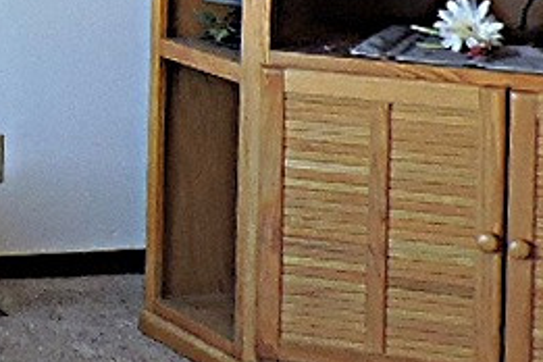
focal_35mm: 153
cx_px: -406
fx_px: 2308
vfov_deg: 8.6
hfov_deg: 12.4
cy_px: -281
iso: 140
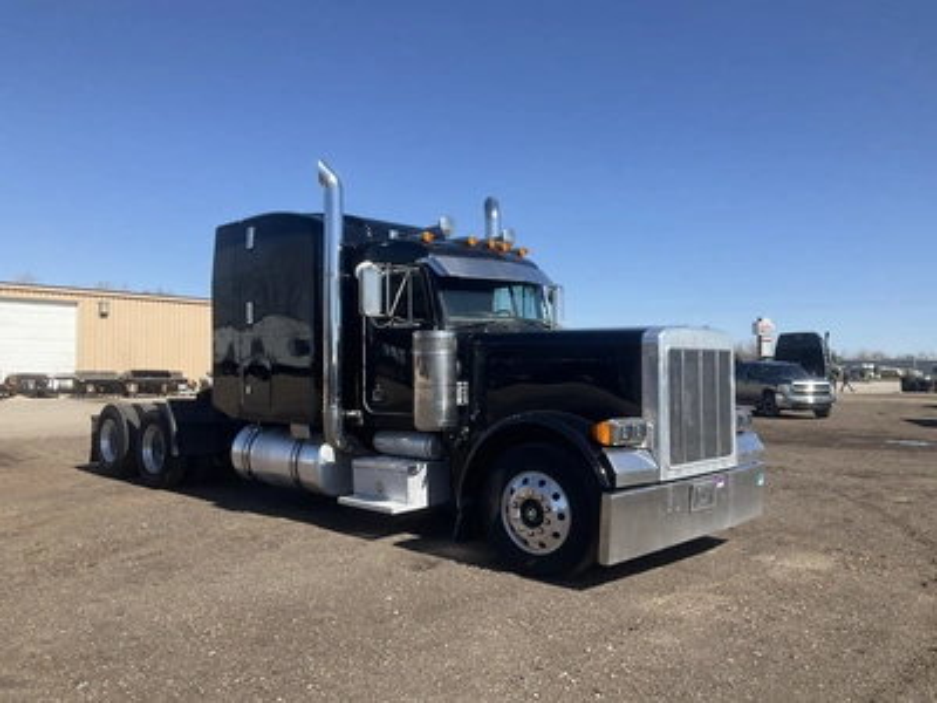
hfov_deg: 61.7
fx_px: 785
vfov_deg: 48.2
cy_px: 352
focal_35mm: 29
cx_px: 468
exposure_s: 1/1626
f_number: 1.8
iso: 25
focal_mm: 3
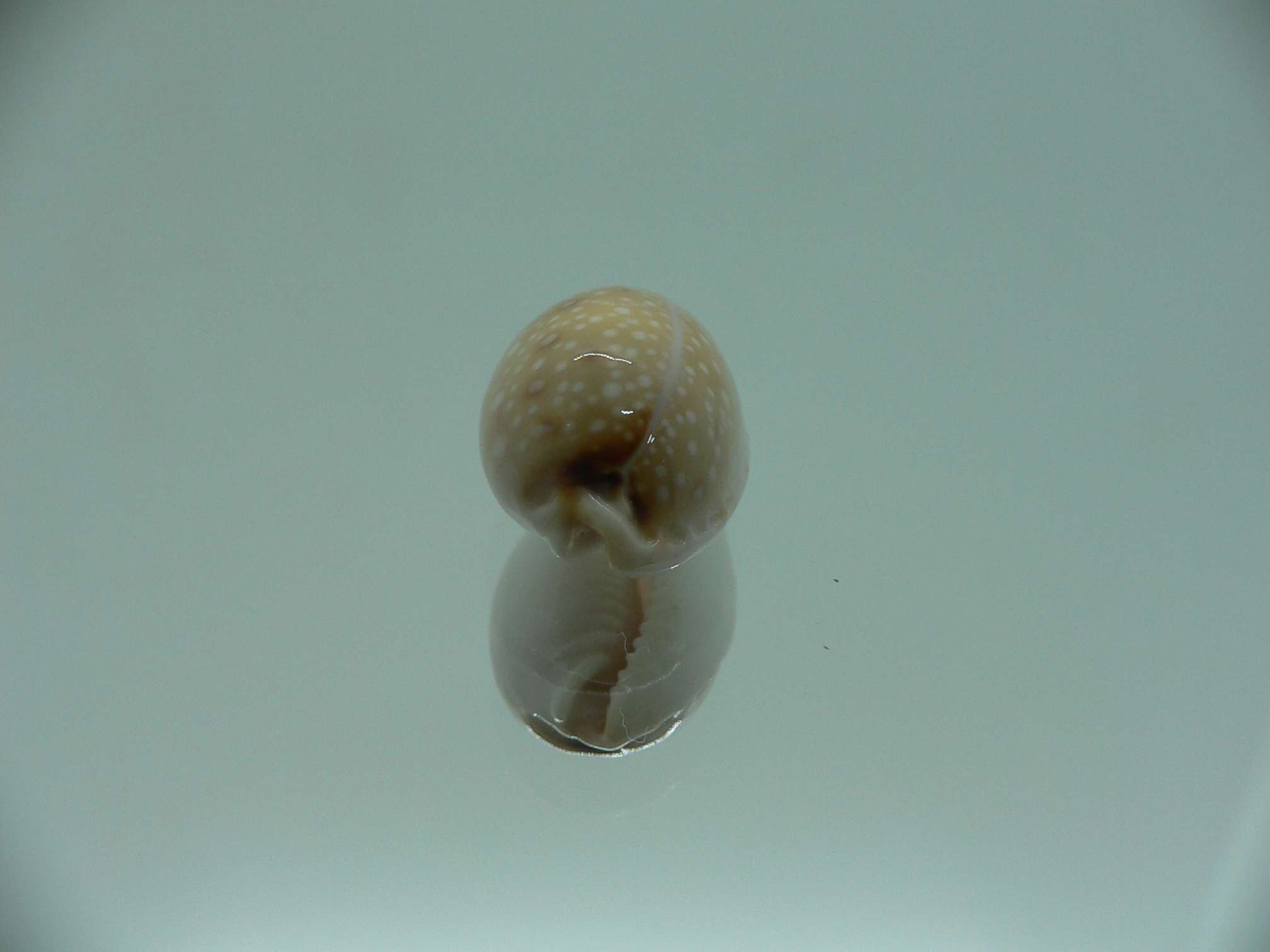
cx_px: 635
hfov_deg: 52.6
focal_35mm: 35
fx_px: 1284
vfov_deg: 40.7
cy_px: 476
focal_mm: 4.6
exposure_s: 1/60
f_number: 2.8
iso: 80
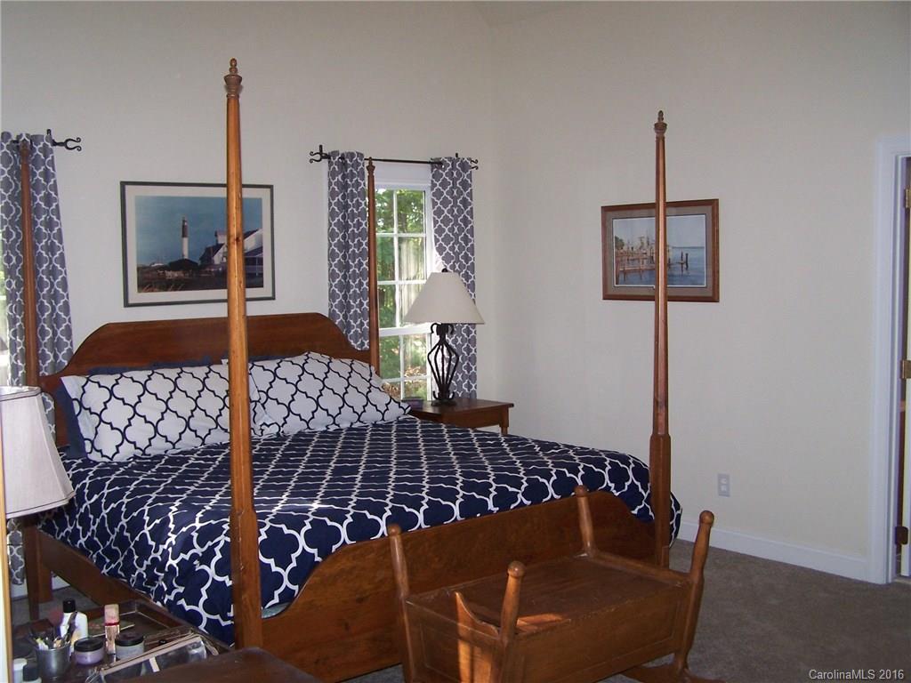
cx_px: 456
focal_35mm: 38
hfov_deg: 49.0
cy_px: 342
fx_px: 1000
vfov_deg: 37.7
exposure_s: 1/60
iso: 140
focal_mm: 6.3
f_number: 2.8
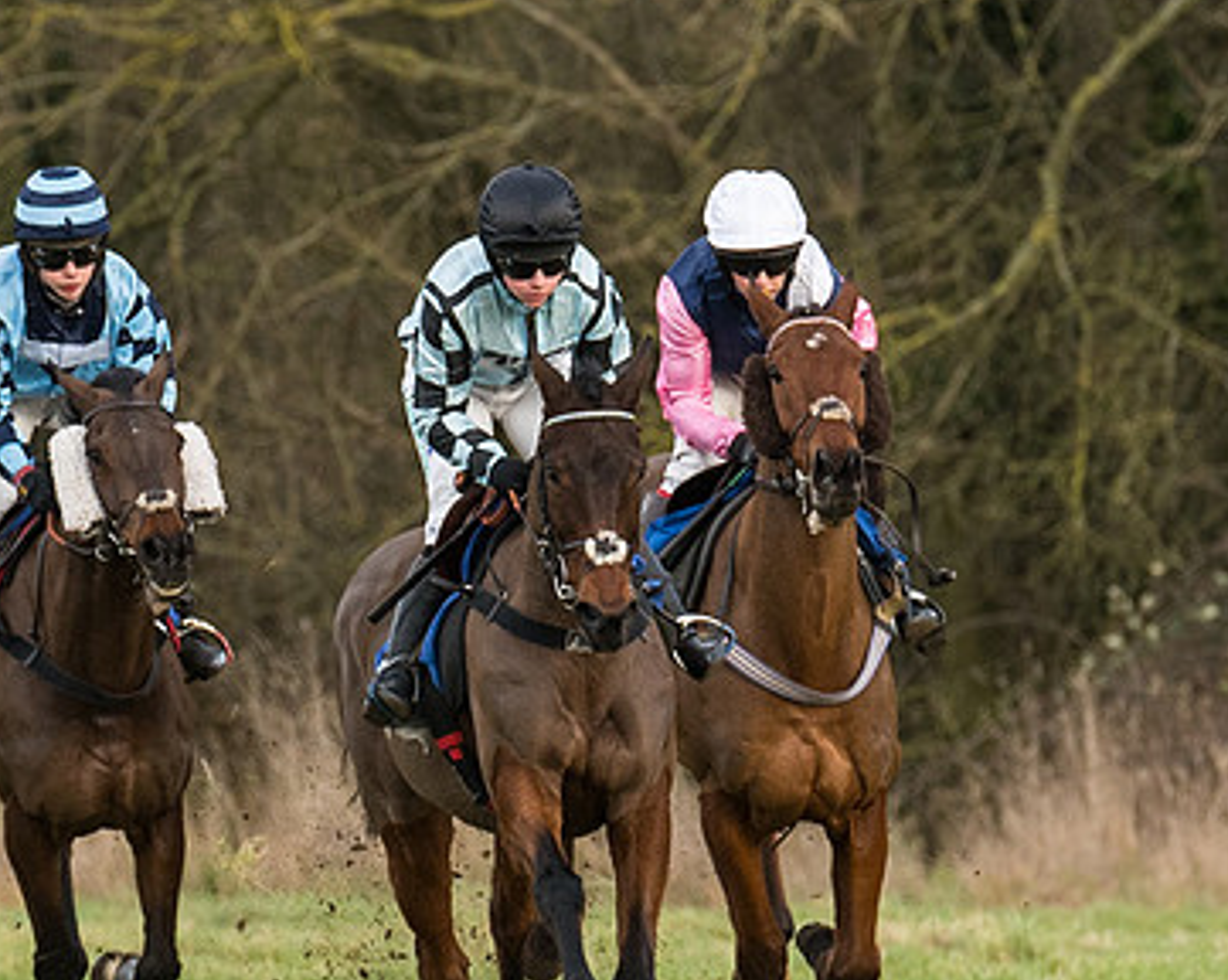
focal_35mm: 1121
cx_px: 516
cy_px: 568
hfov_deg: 1.7
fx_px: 40698
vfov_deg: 1.4
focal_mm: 270
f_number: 4
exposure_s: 1/1250
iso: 800
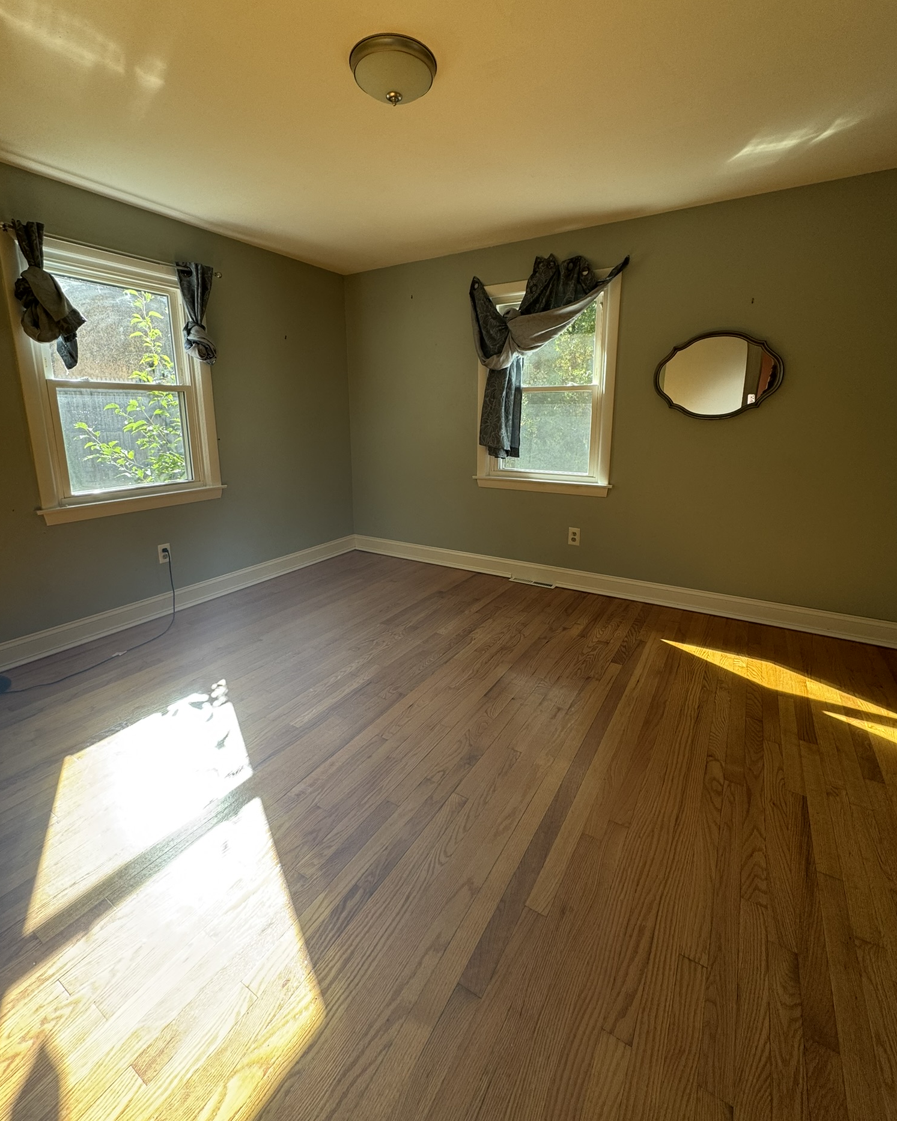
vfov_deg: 96.5
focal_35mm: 15
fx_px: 498
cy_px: 509
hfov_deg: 84.0
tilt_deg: -11.6
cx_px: 454
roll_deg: +1.2
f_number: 2.2
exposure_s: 1/99
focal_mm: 2.22
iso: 80
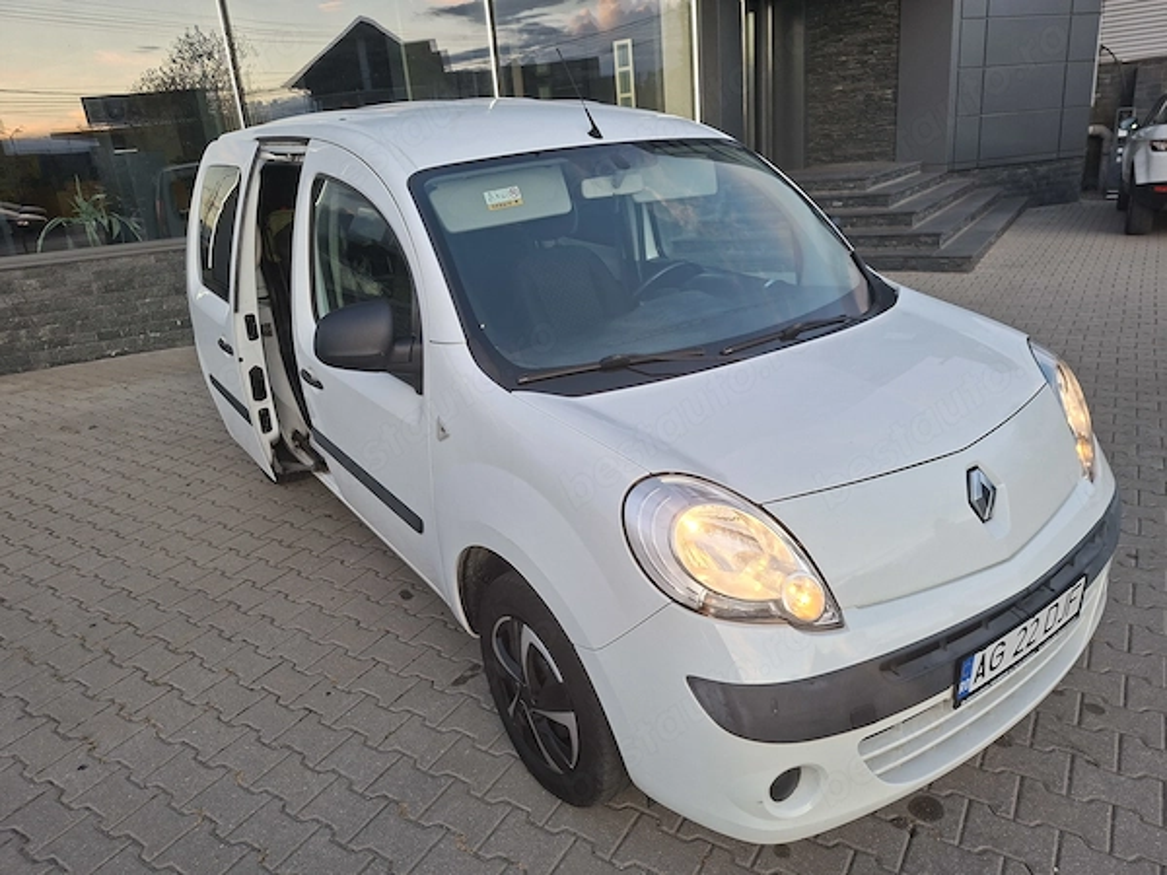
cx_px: 584
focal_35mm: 23
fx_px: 775
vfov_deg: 58.9
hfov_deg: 73.9
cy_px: 438
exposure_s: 1/100
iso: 80
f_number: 1.8
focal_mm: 5.54
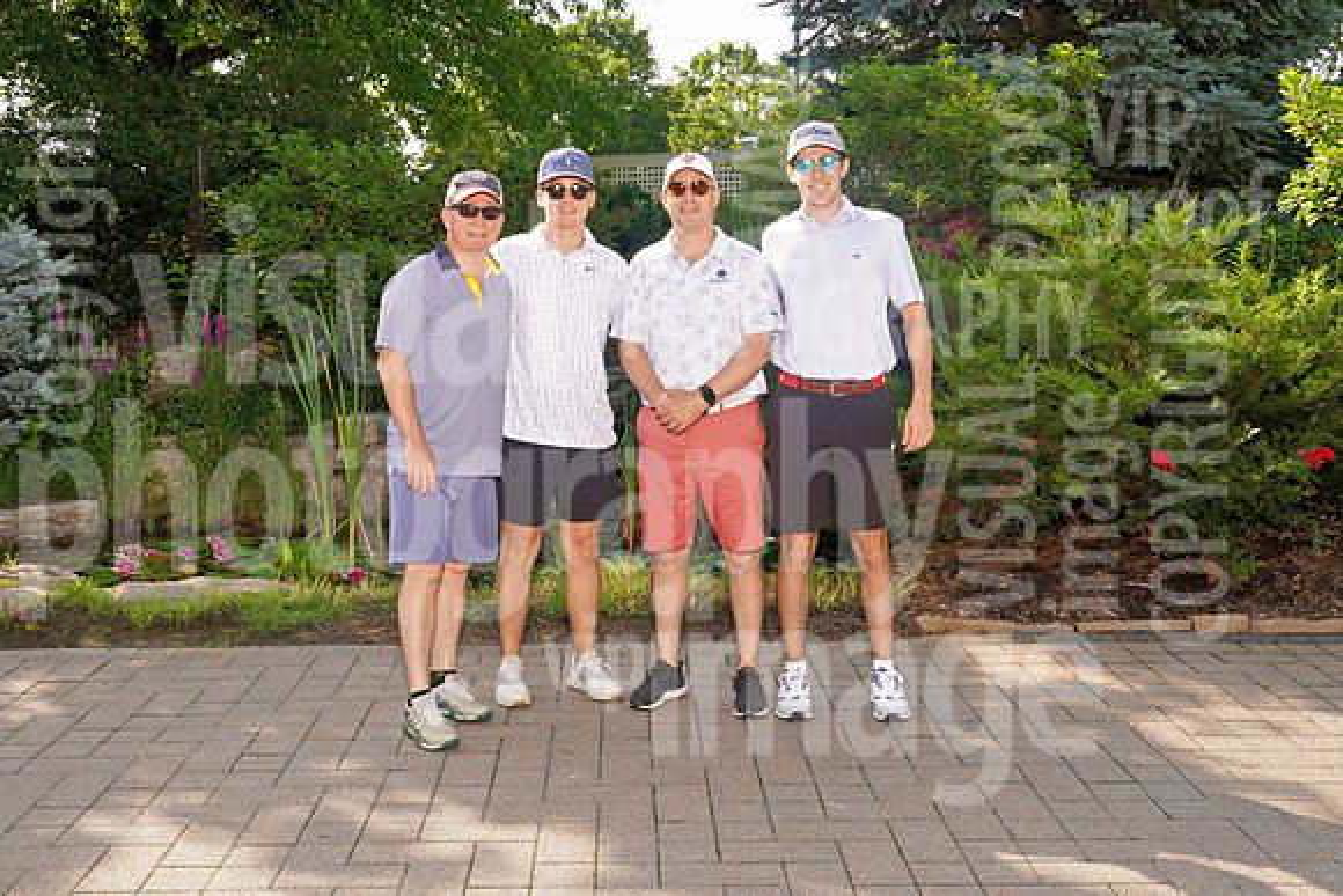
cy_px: 448
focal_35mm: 46
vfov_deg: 29.0
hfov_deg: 42.3
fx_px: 1735
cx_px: 672
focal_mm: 31
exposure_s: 1/125
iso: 125
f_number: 8
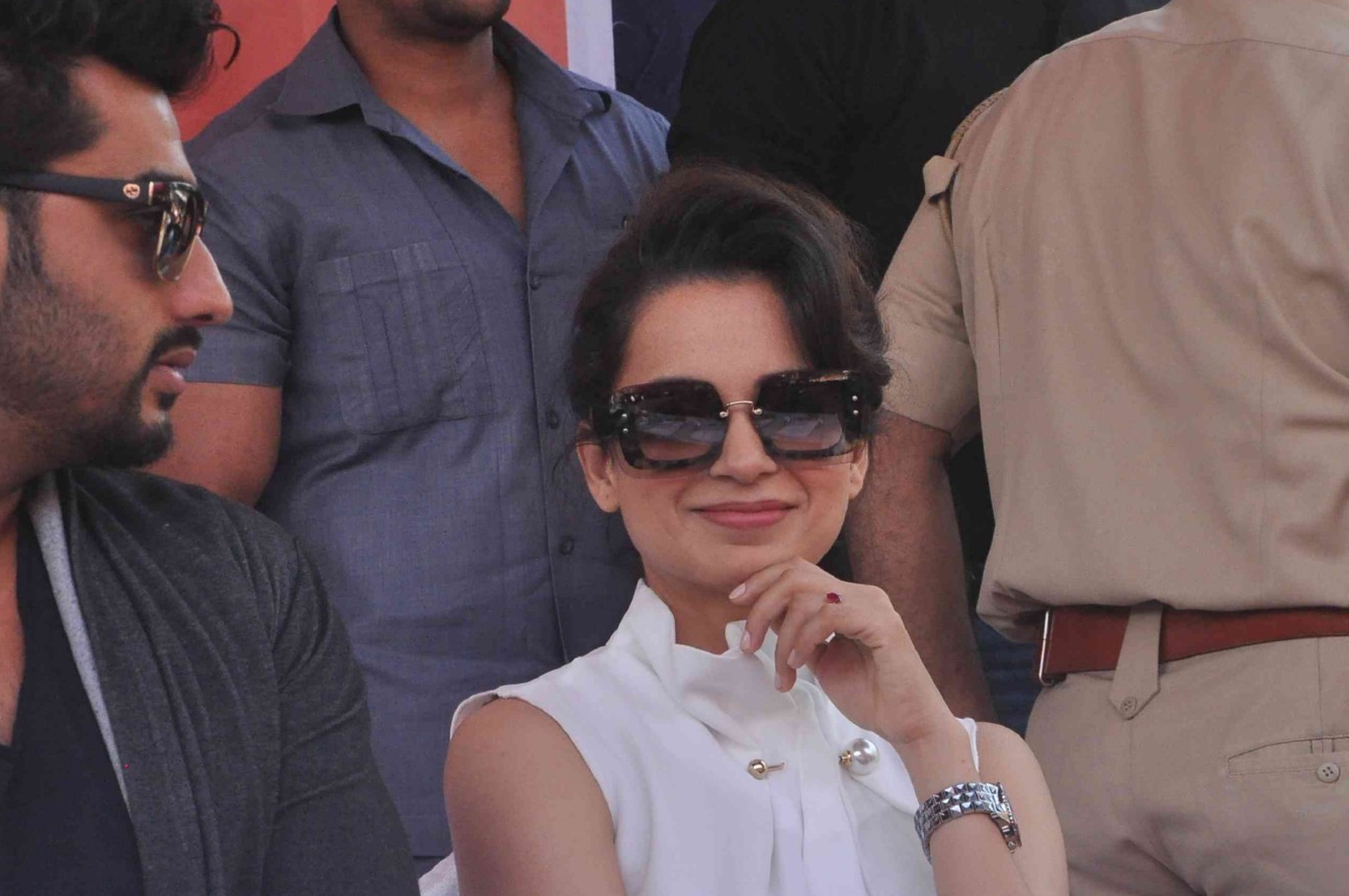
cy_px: 498
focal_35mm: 127
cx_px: 386
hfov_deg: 16.1
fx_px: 4754
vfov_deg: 10.8
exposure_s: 1/400
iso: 1000
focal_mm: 50
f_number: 10
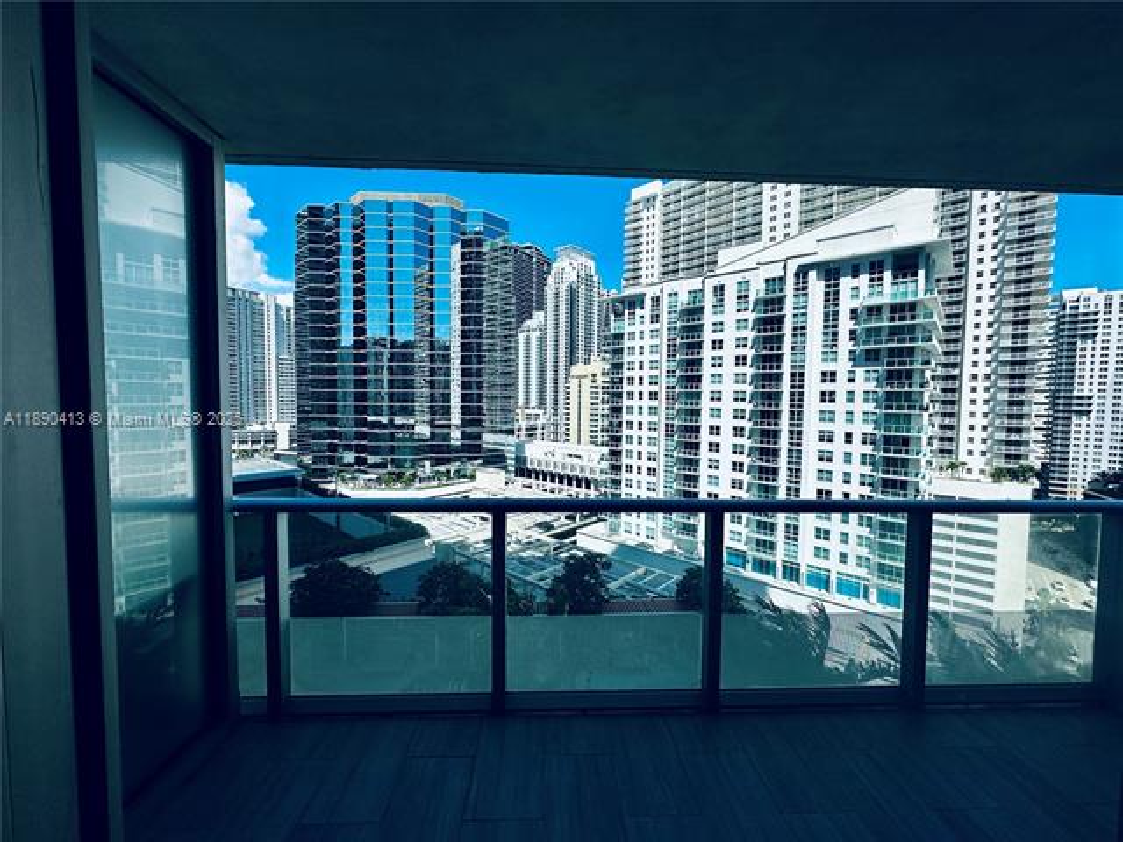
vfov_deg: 85.7
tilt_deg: -2.9
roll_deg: -0.5
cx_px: 562
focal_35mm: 14
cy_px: 421
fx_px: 454
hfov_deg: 102.1
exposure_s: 1/1366
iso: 40
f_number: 2.2
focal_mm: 2.22
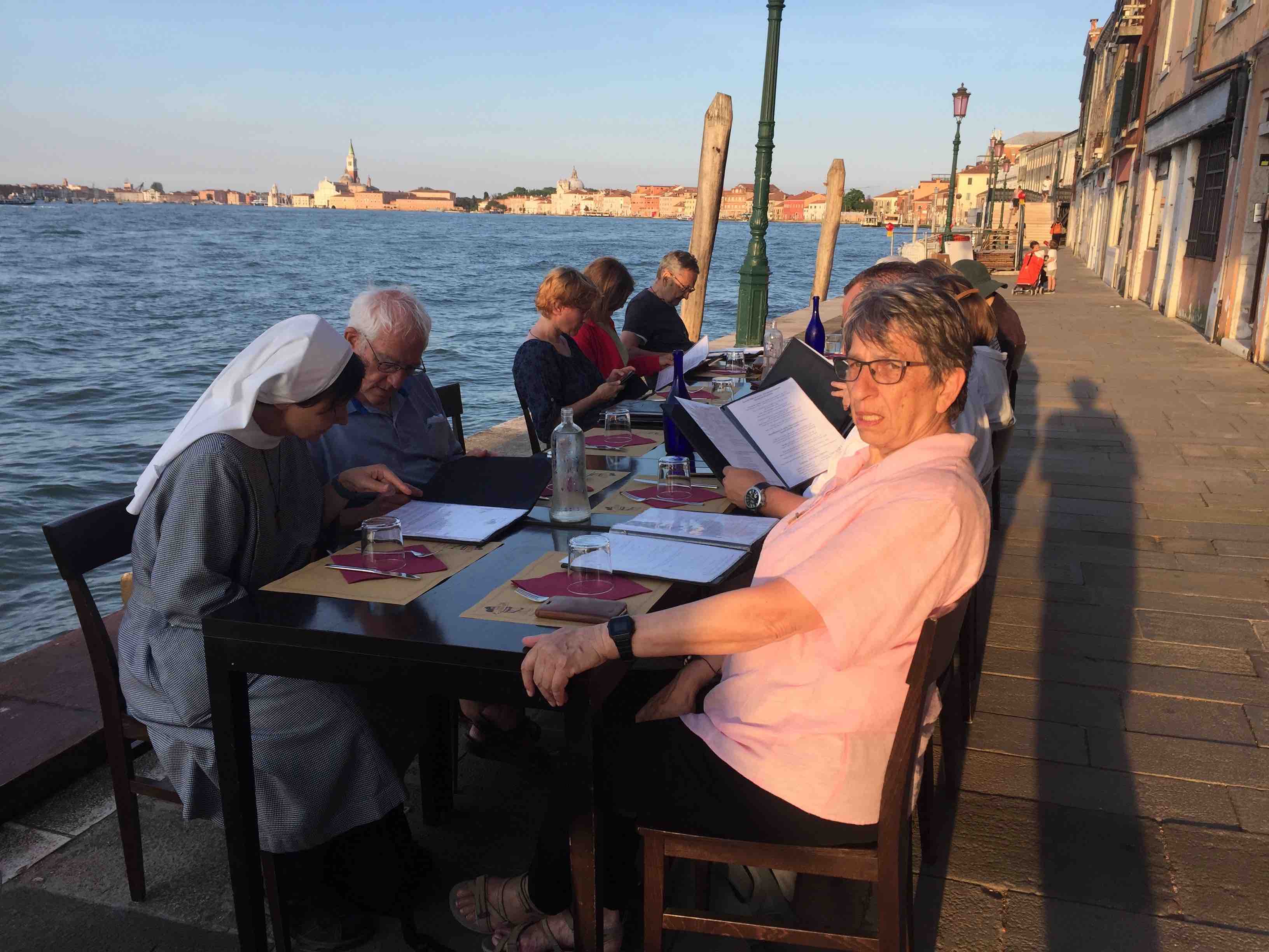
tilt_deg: -10.8
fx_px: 1063
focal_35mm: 29
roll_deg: -2.5
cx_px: 634
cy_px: 476
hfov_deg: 61.7
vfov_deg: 48.2
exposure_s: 1/746
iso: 32
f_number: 2.2
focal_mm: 4.15
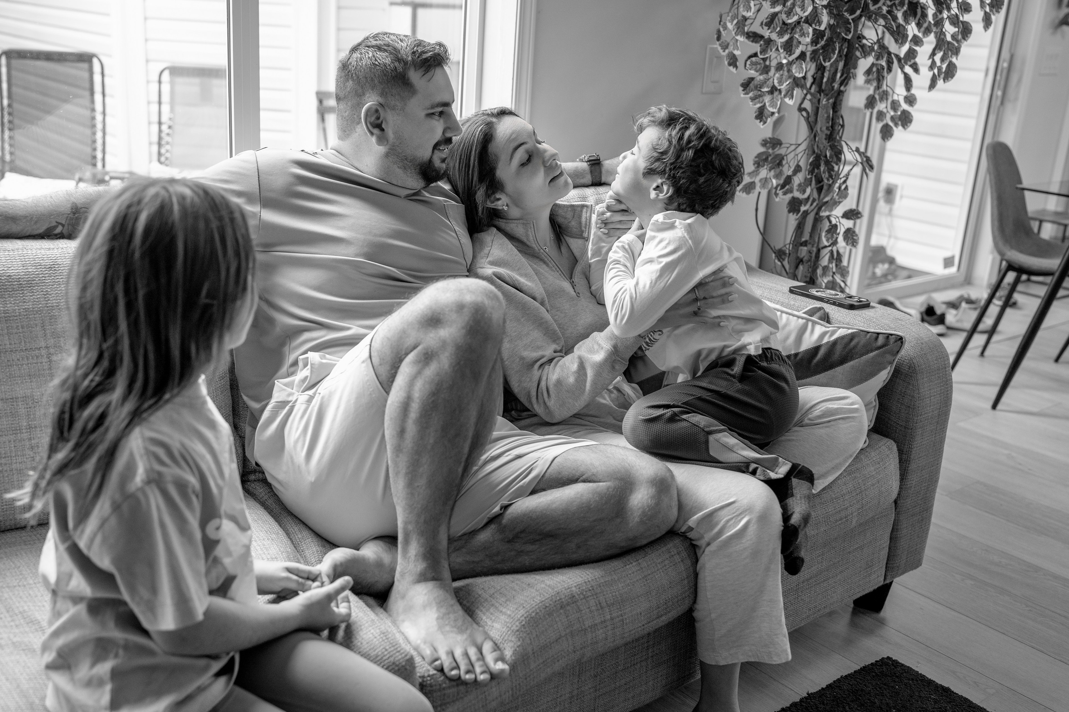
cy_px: 362
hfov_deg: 50.7
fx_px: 1128
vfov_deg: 35.1
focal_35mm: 38
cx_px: 508
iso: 800
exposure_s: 1/160
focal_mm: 35
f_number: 2.8
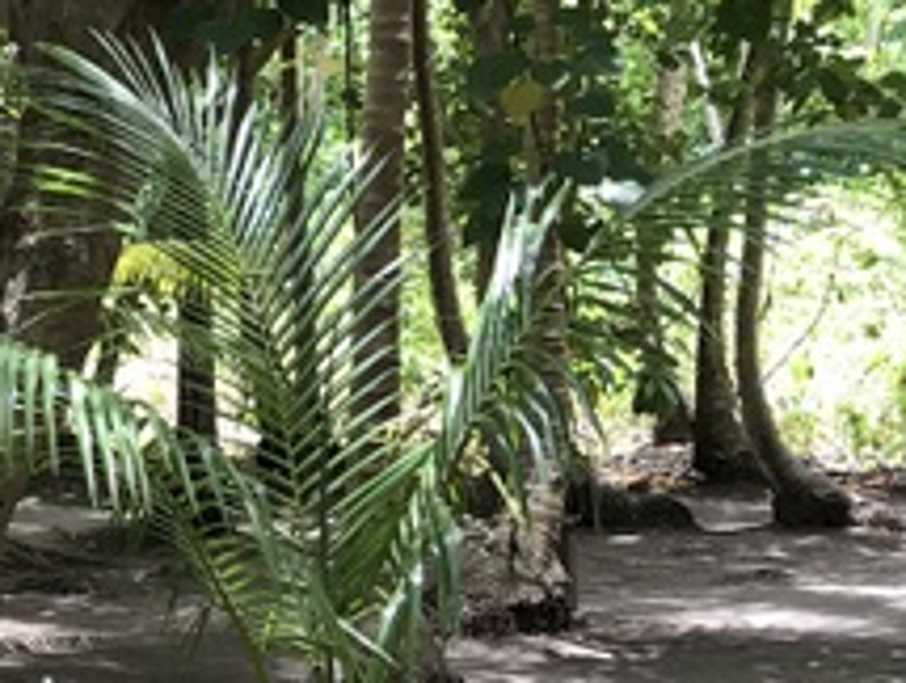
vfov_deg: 14.2
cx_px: -253
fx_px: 2727
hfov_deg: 17.7
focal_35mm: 104
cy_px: 481
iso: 25
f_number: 1.8
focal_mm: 3.99
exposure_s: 1/100
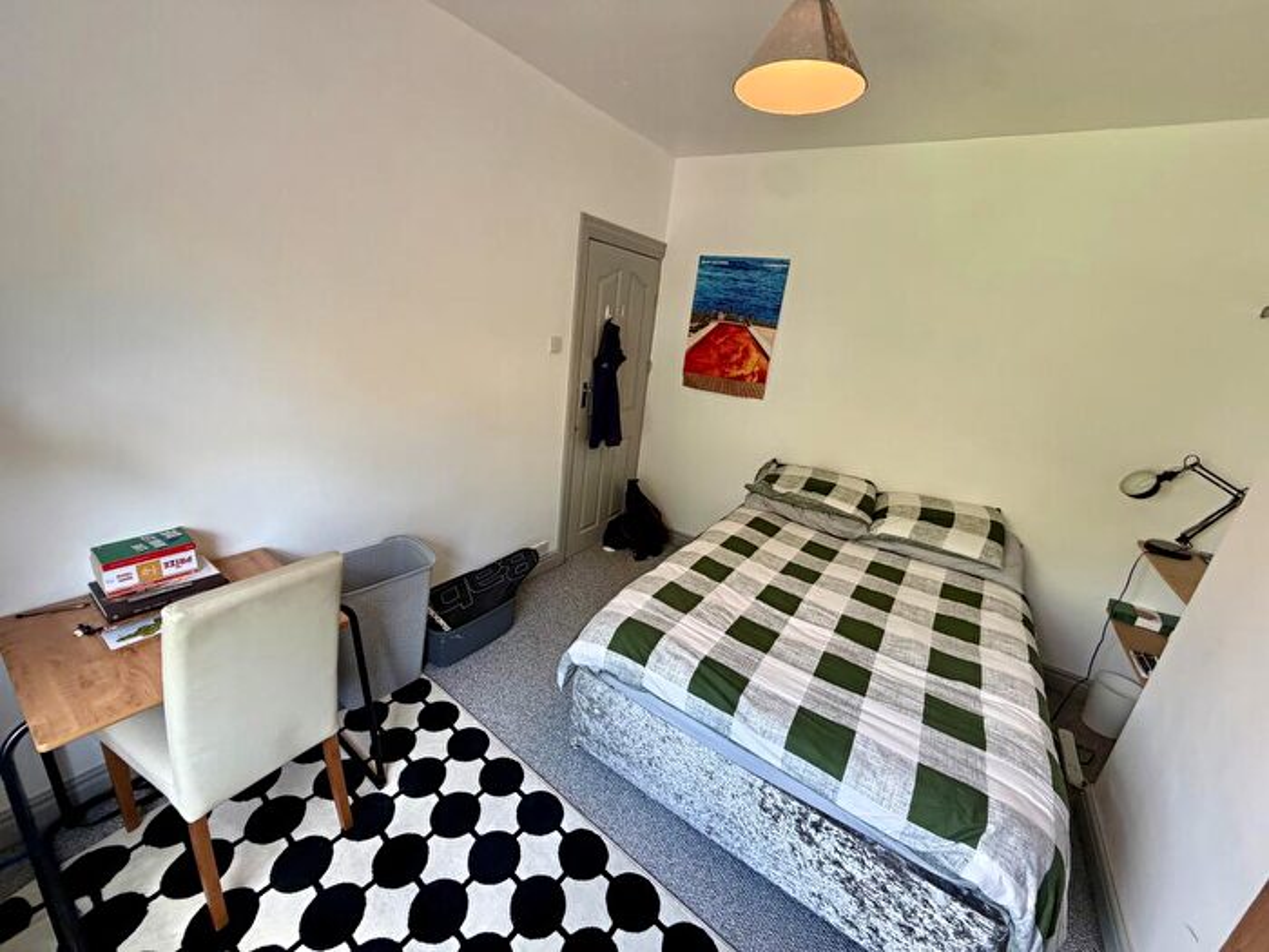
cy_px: 476
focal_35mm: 14
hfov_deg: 102.1
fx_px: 513
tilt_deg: -17.6
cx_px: 634
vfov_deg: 85.7
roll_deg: -6.9
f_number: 2.2
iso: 200
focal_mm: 2.22
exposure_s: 1/121
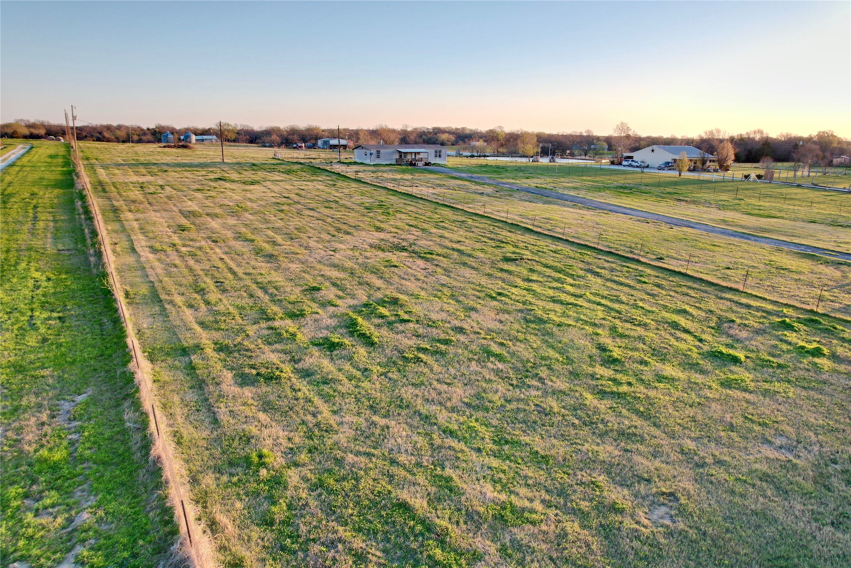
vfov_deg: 57.2
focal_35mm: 22
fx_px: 520
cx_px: 426
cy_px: 284
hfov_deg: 78.6
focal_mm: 8.38
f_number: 2.8
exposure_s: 1/90
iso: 100
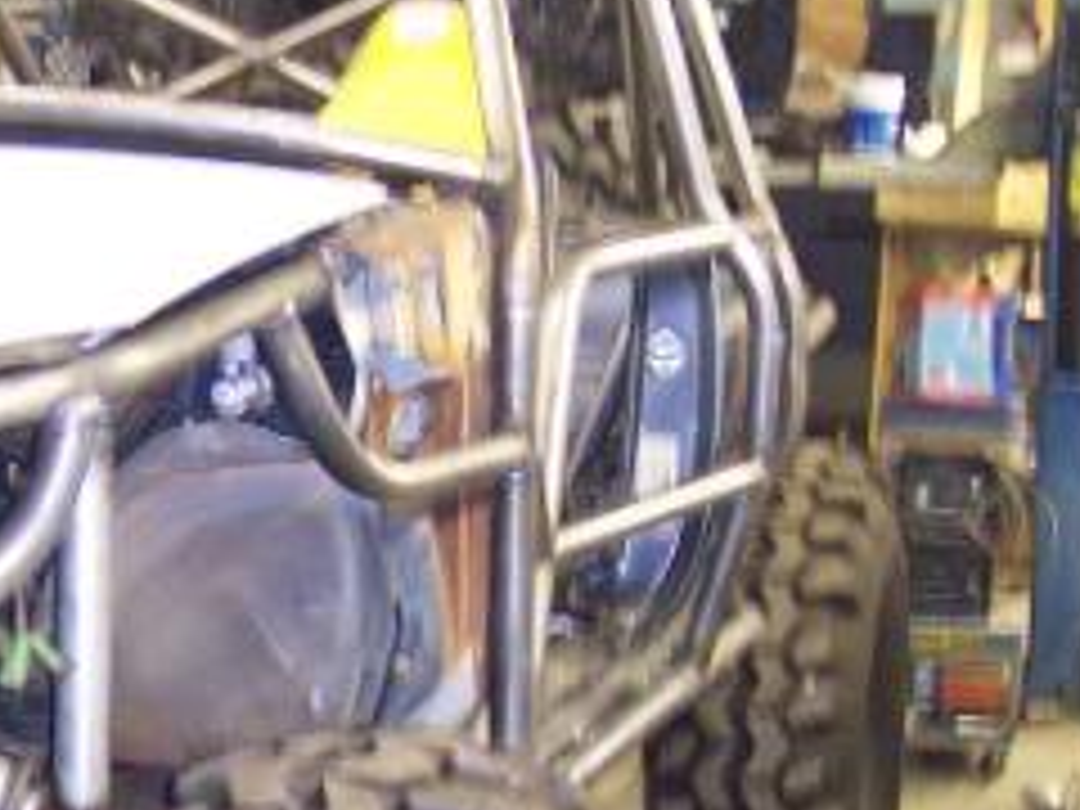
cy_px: 612
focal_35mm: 104
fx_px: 3245
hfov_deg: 18.7
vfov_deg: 14.2
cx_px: 243
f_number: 2.8
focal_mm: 8
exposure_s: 1/4
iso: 100
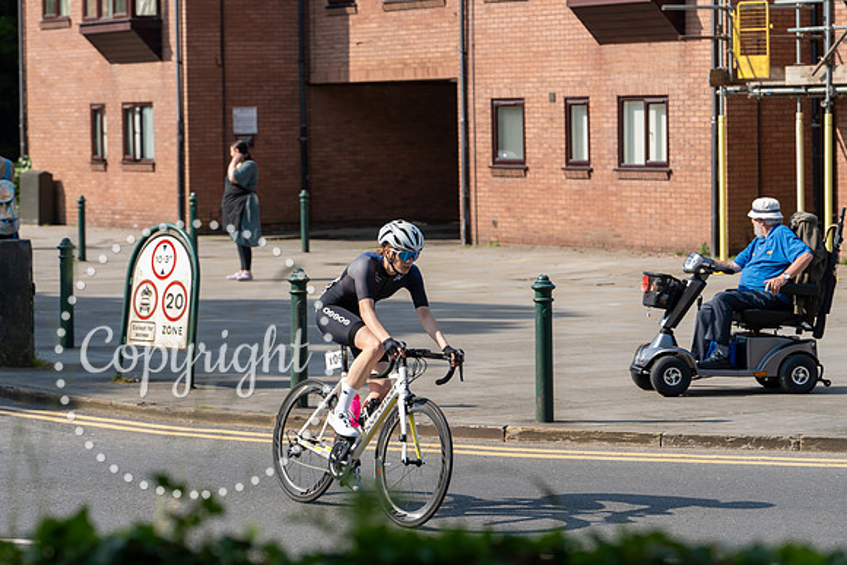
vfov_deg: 12.2
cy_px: 282
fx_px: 2636
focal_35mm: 112
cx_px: 424
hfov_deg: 18.3
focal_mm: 112
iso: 200
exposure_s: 1/640
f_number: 5
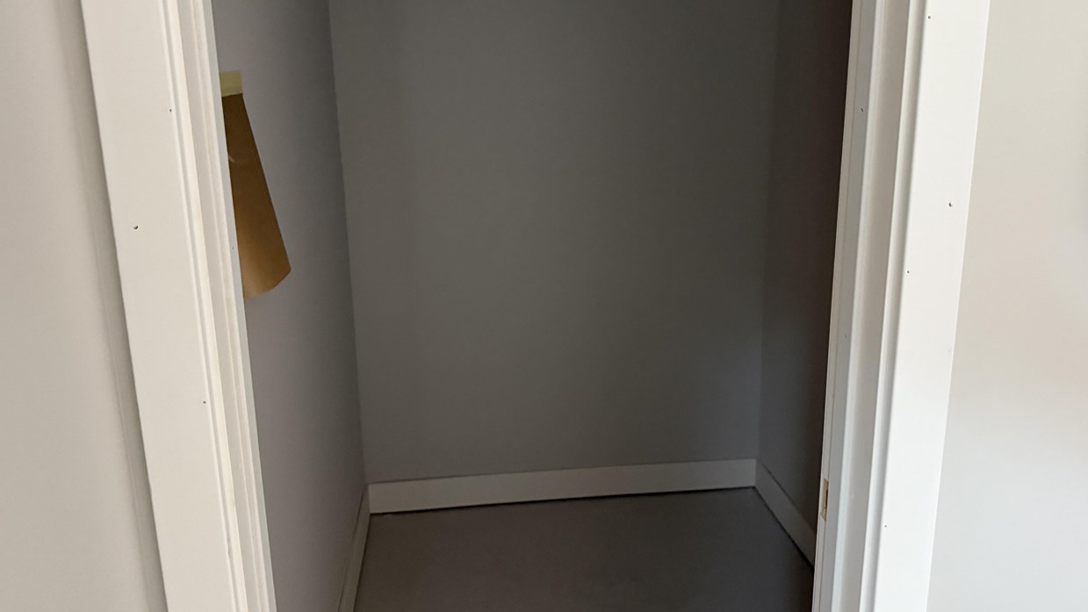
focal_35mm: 27
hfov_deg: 69.9
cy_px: 252
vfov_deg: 42.7
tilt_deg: -14.3
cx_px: 555
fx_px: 779
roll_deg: +0.4
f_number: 1.78
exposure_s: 1/60
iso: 640
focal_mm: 6.76
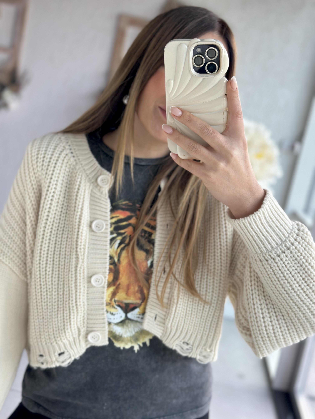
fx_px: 582
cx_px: 158
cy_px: 210
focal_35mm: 48
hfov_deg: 30.3
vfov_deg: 39.7
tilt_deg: -18.7
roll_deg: -12.1
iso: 80
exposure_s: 1/230
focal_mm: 6.86
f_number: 1.78
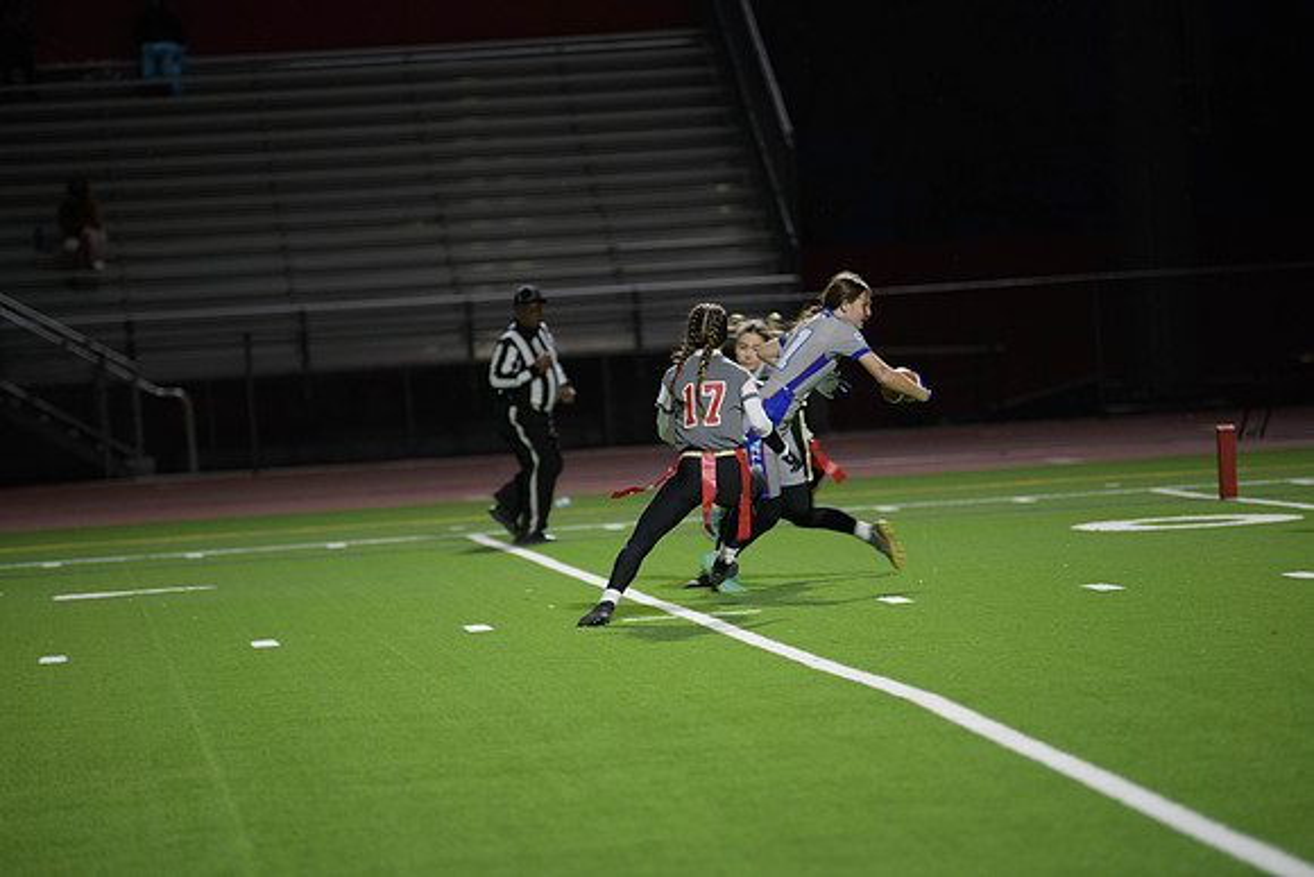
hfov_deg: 10.8
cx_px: 657
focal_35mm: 190
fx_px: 6936
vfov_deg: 7.2
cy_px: 438
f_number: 2.8
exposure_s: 1/200
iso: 1000
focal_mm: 190
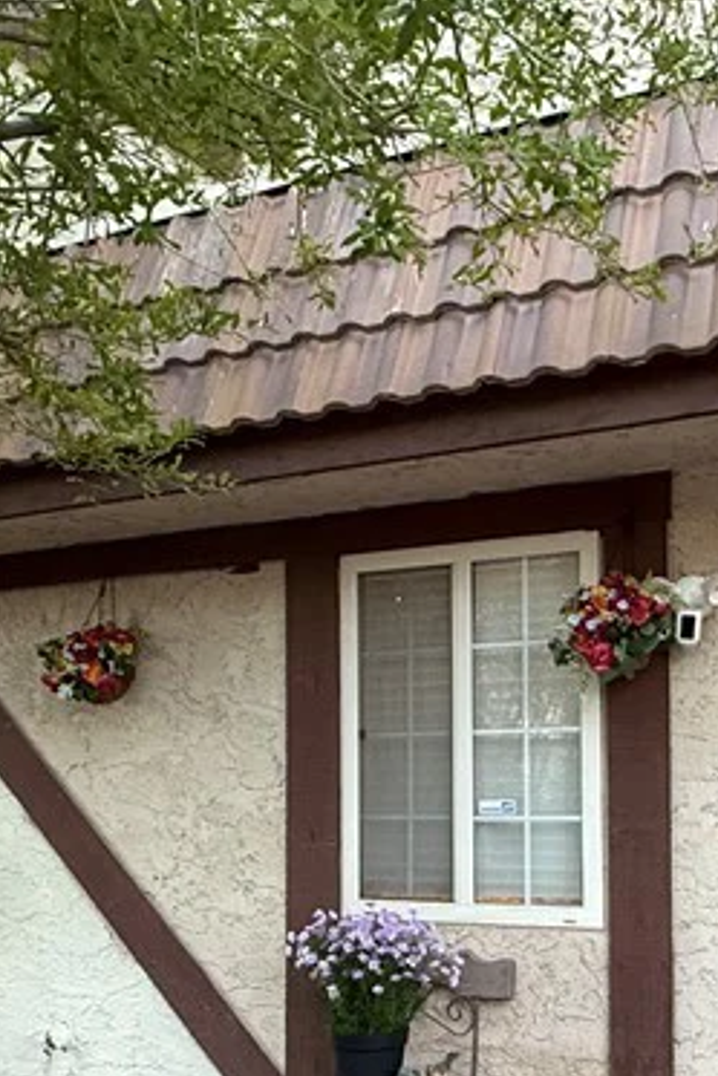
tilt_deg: +2.5
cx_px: 473
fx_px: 1195
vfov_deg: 47.2
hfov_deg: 33.2
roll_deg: +0.7
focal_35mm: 40
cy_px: 759
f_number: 2.2
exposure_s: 1/82
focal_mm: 2.22
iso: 400
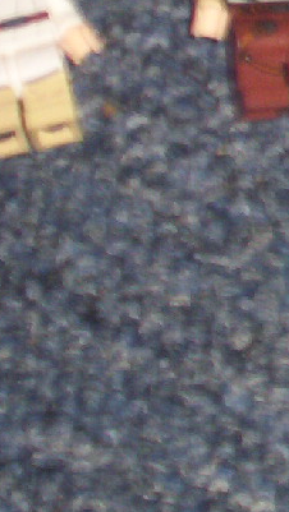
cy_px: 61
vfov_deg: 7.3
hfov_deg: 4.1
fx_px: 4027
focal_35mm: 296
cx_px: 533
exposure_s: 1/72.2
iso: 140
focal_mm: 14.19
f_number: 4.33
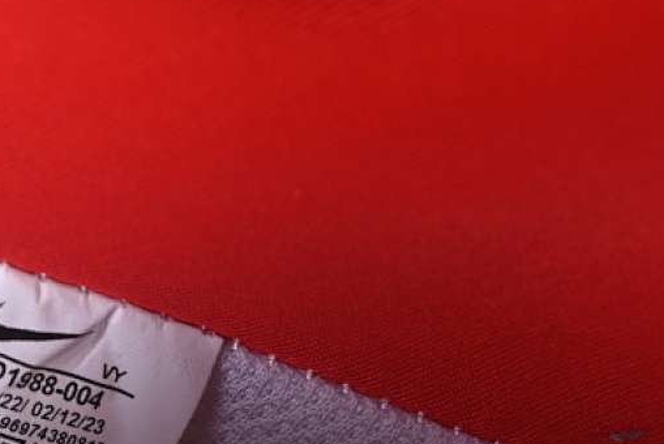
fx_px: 2934
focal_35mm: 159
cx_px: 40
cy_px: 452
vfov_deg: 8.6
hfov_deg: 12.8
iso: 160
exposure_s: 1/80
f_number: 7.1
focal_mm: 50
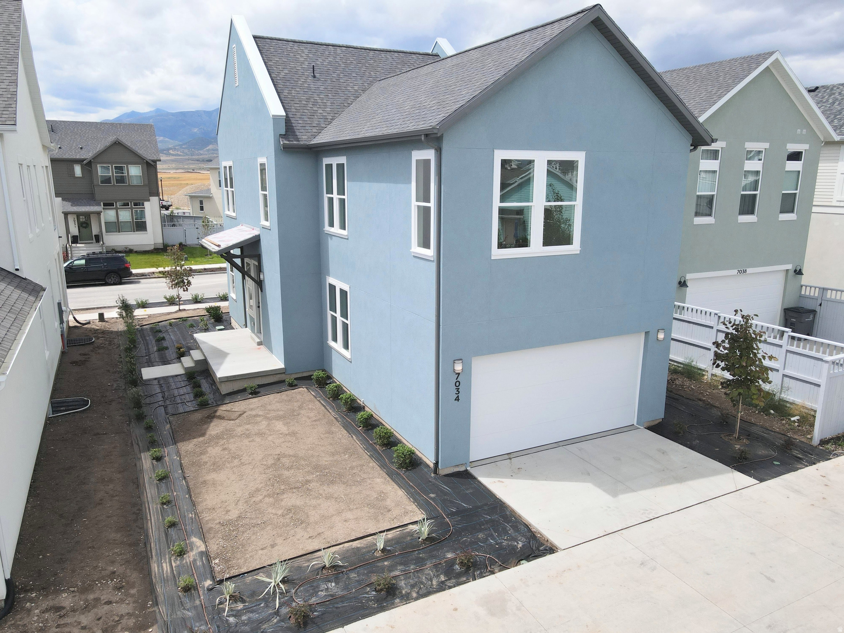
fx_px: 585
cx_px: 422
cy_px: 316
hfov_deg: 71.6
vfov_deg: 56.8
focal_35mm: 24
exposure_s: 1/725
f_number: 2.8
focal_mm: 4.5
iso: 100
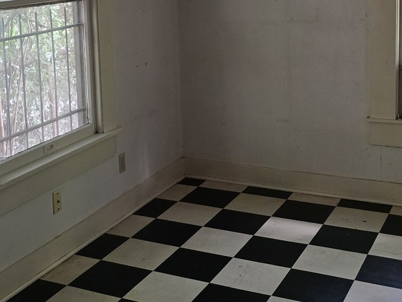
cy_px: 61
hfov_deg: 32.5
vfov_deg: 24.4
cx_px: 143
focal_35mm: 59
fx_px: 685
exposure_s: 1/120
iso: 640
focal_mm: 6.3
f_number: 1.7
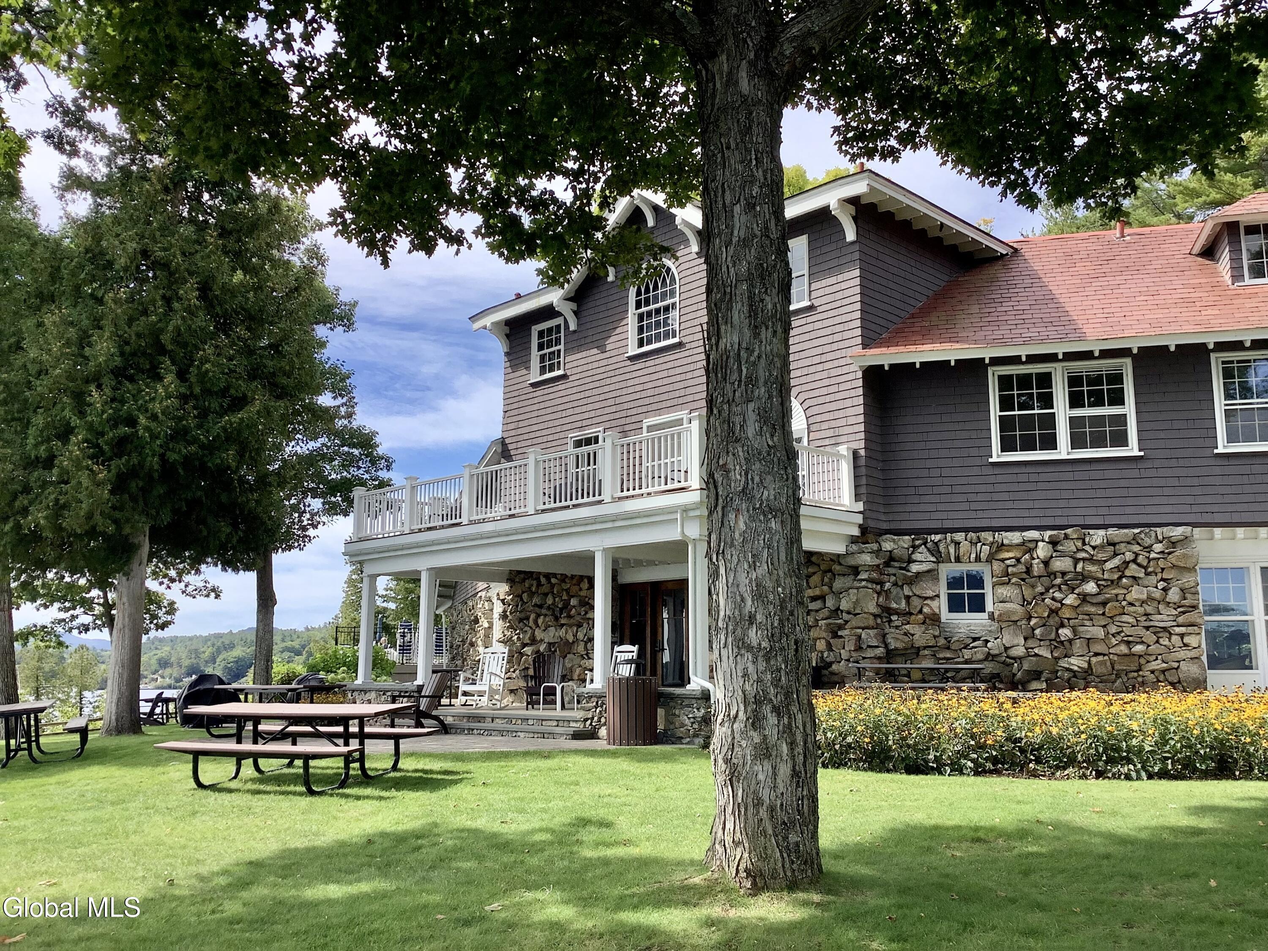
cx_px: 634
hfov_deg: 58.4
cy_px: 476
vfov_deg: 45.4
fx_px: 1136
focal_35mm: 31
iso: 25
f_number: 2.4
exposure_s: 1/488
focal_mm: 3.3
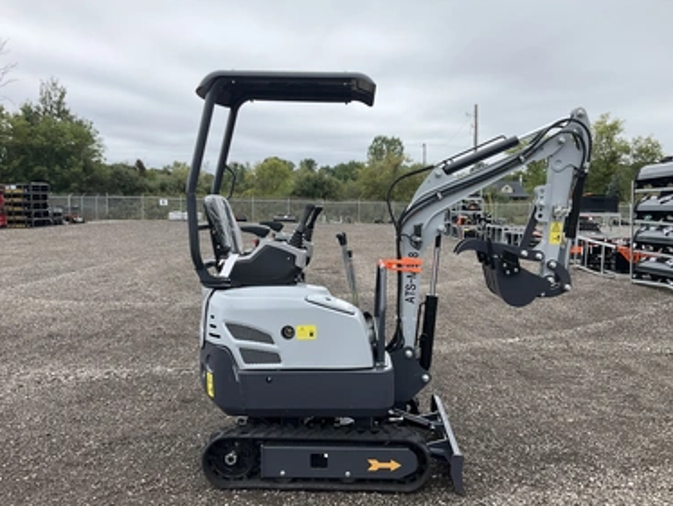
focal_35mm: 31
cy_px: 265
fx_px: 603
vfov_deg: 45.5
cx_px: 351
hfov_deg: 58.3
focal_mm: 3
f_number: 1.8
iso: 25
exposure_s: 1/781
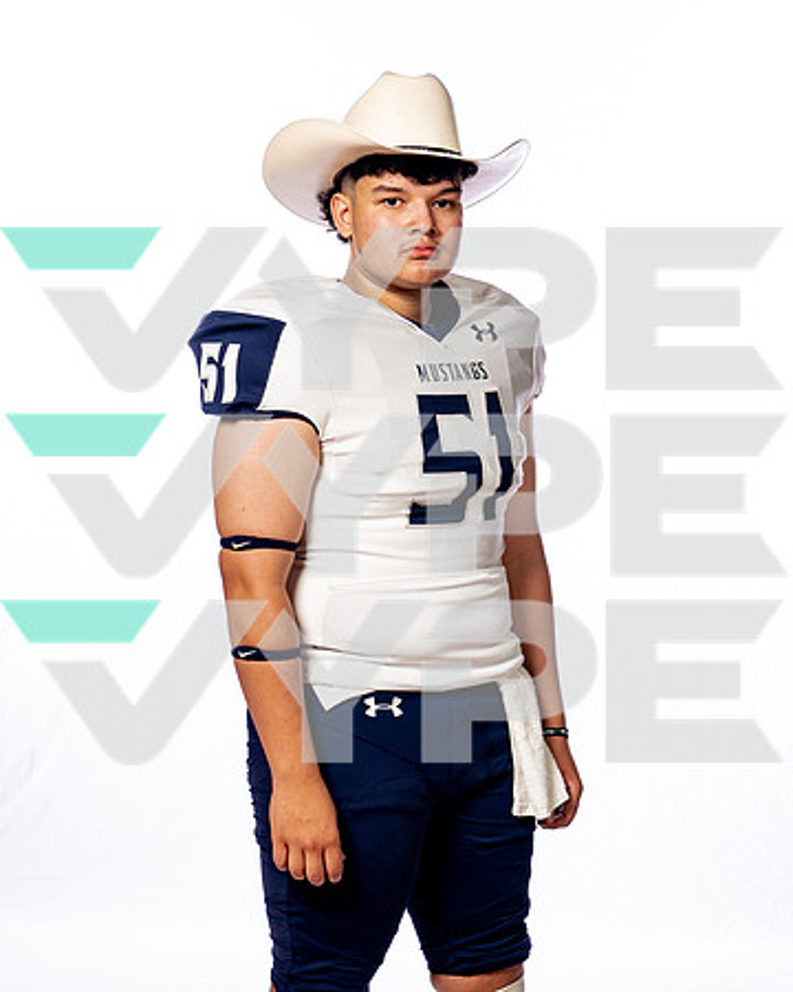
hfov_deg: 17.6
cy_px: 496
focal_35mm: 87
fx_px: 2561
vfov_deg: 21.9
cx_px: 411
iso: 250
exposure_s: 1/250
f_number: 7.1
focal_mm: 62
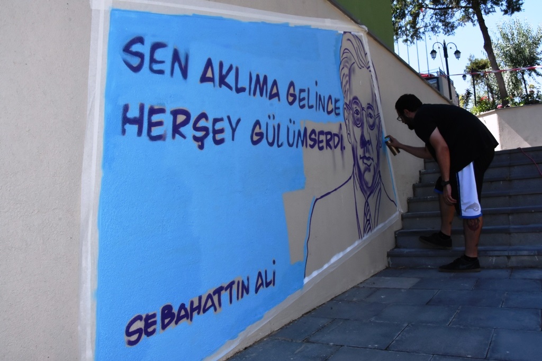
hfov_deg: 59.5
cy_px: 180
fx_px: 474
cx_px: 271
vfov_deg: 41.7
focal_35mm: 32
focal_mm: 21
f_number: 14
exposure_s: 1/250
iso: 800
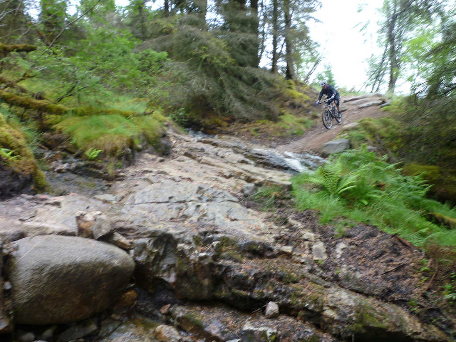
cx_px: 228
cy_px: 171
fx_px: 382
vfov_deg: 48.2
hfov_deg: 61.7
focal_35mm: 29
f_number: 3.3
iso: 100
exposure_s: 1/30
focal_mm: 5.2
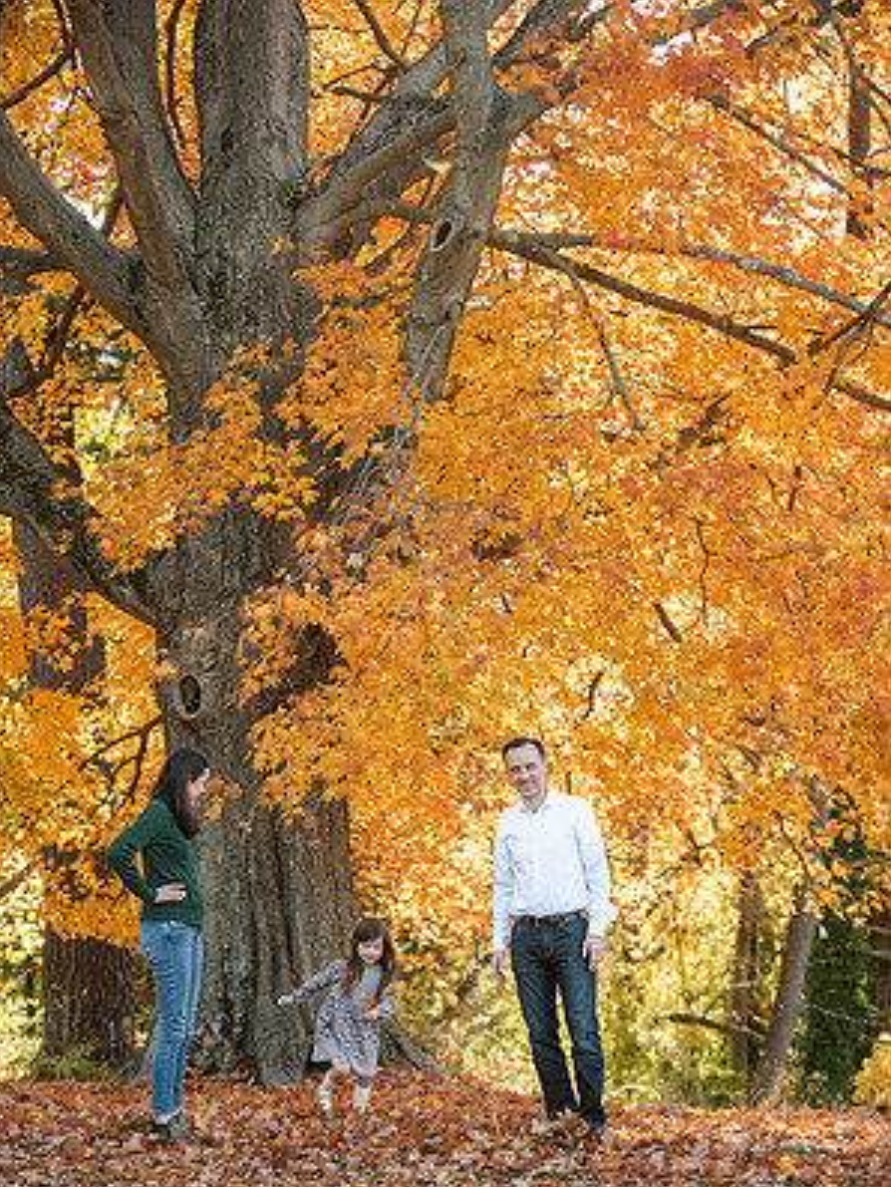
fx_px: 2916
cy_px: 670
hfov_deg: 17.4
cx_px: 446
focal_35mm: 85
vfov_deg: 23.0
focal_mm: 78
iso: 500
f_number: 3.2
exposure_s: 1/800
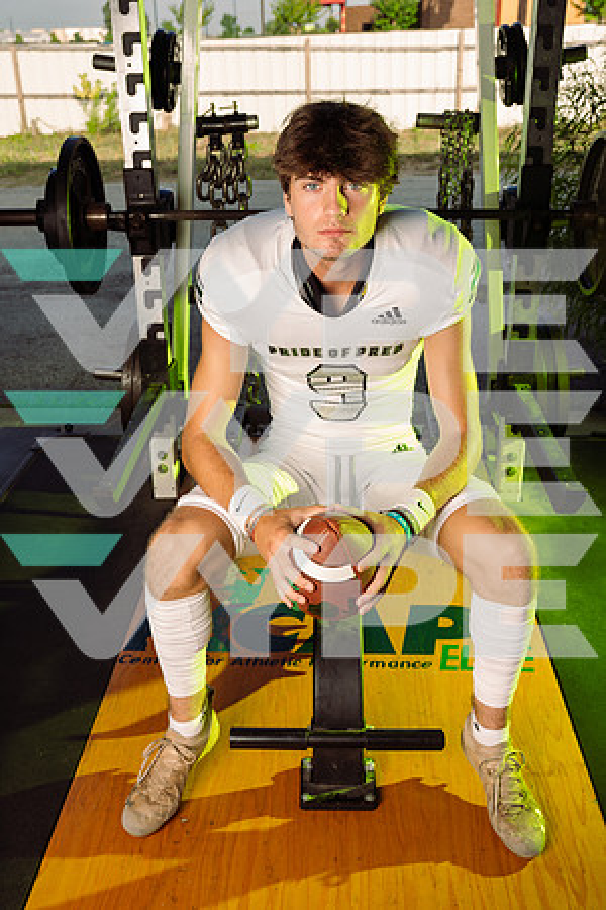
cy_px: 455
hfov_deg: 35.1
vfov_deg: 50.7
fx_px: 959
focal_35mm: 38
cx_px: 303
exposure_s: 1/250
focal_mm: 38
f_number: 6.3
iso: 80
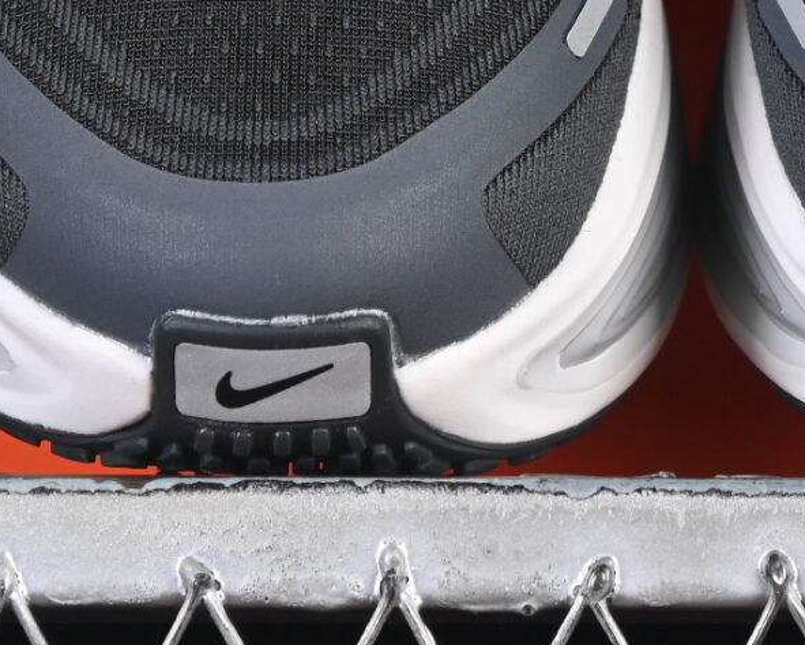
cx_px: 722
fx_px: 7268
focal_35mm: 305
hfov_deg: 6.3
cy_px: -245
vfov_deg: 5.0
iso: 160
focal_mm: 50
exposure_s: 1/60
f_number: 6.3
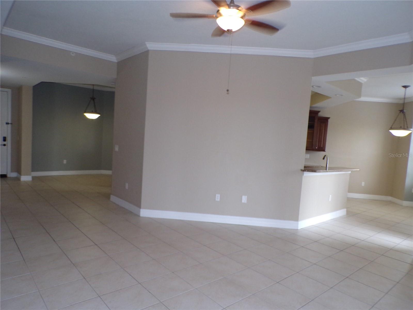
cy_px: 155
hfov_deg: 71.6
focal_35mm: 24
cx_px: 206
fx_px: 286
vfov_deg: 56.8
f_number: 3
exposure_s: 1/34
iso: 200
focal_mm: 4.3
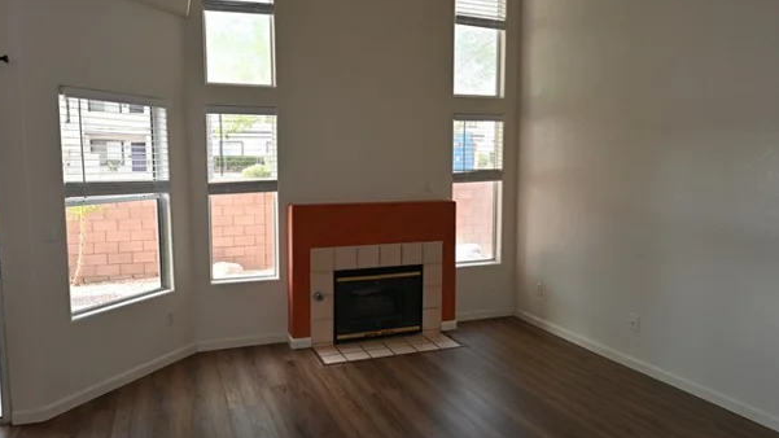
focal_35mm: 25
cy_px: 209
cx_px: 360
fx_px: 516
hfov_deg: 73.9
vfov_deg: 46.0
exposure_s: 1/60
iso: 320
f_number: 4
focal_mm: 14
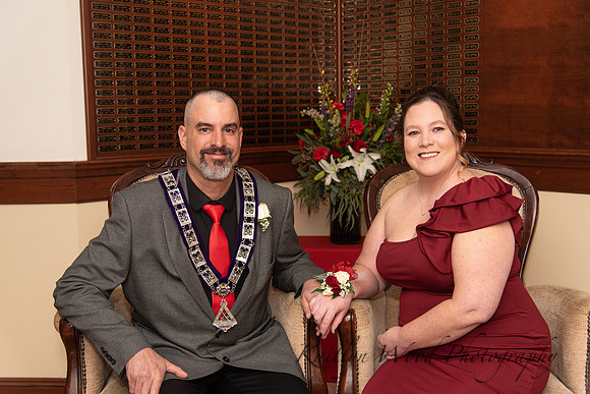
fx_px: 754
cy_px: 197
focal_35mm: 46
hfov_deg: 42.7
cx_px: 295
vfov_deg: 29.3
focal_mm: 46
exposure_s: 1/200
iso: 800
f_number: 4
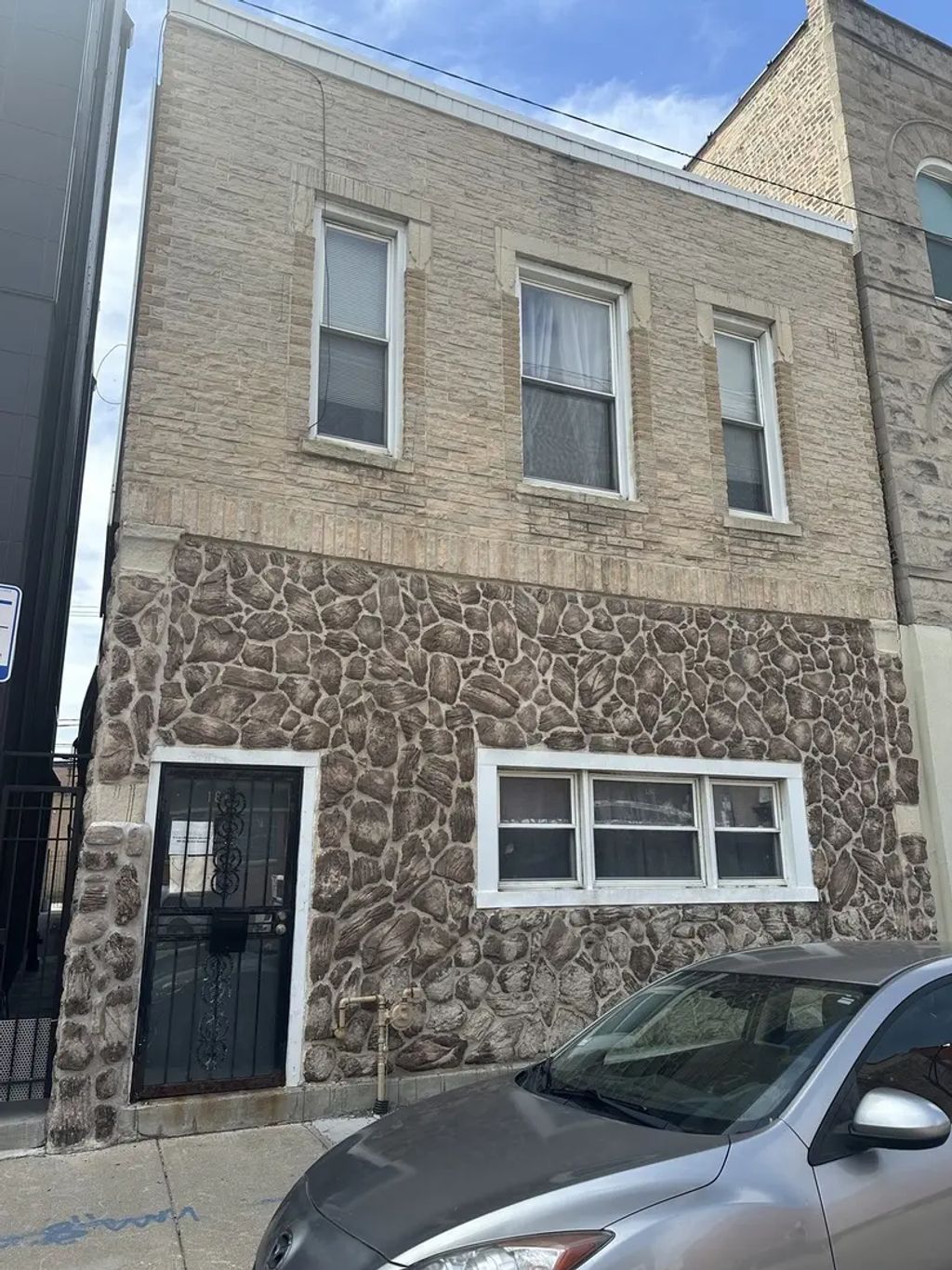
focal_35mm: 24
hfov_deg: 56.8
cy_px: 635
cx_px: 476
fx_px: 880
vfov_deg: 71.6
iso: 80
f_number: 1.78
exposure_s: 1/2591
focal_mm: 6.86
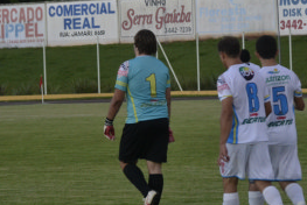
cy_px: 104
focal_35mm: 242
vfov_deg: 5.7
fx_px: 2066
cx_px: 131
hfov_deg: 8.5
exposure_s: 1/125
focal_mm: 85
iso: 1400
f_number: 5.6
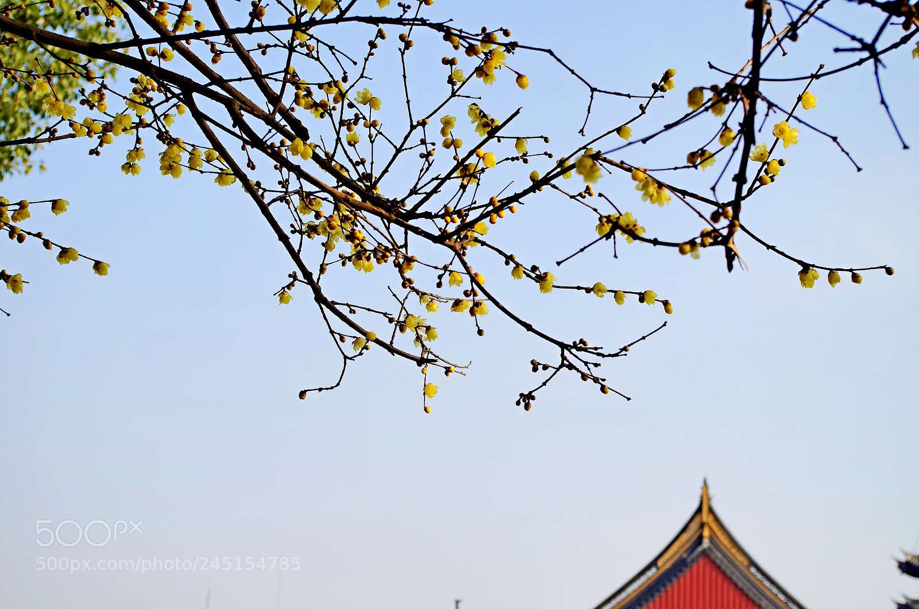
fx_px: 1528
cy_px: 304
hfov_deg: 33.5
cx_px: 460
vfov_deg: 22.5
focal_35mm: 60
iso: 100
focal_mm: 40
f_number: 5.6
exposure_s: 1/320
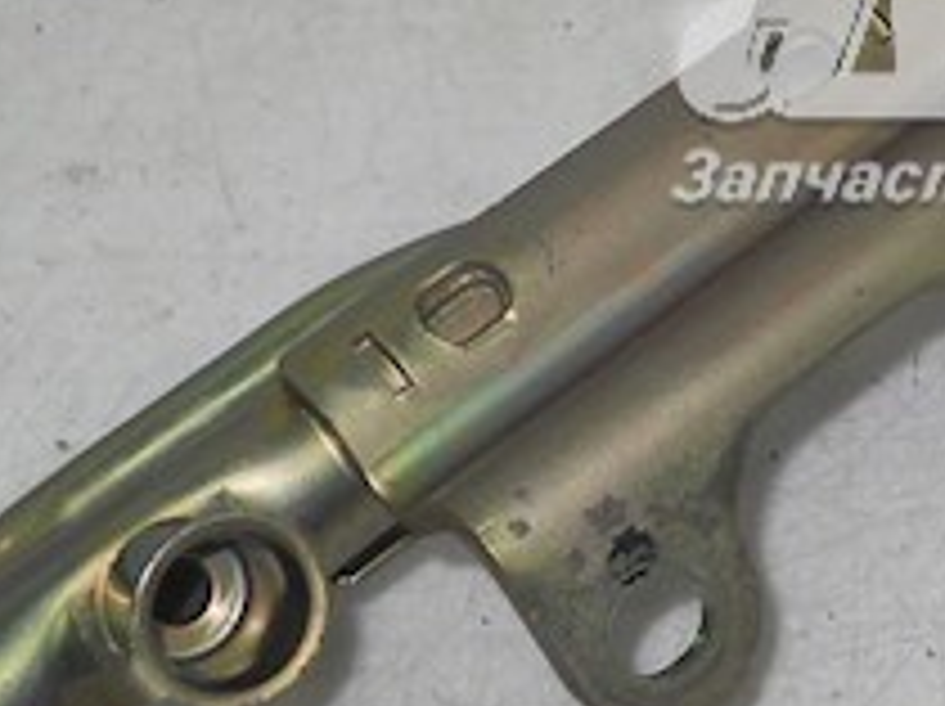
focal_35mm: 125
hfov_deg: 15.1
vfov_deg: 11.7
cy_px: 49
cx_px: 1188
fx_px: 3409
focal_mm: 6.72
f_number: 5.5
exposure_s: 1/50
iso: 80
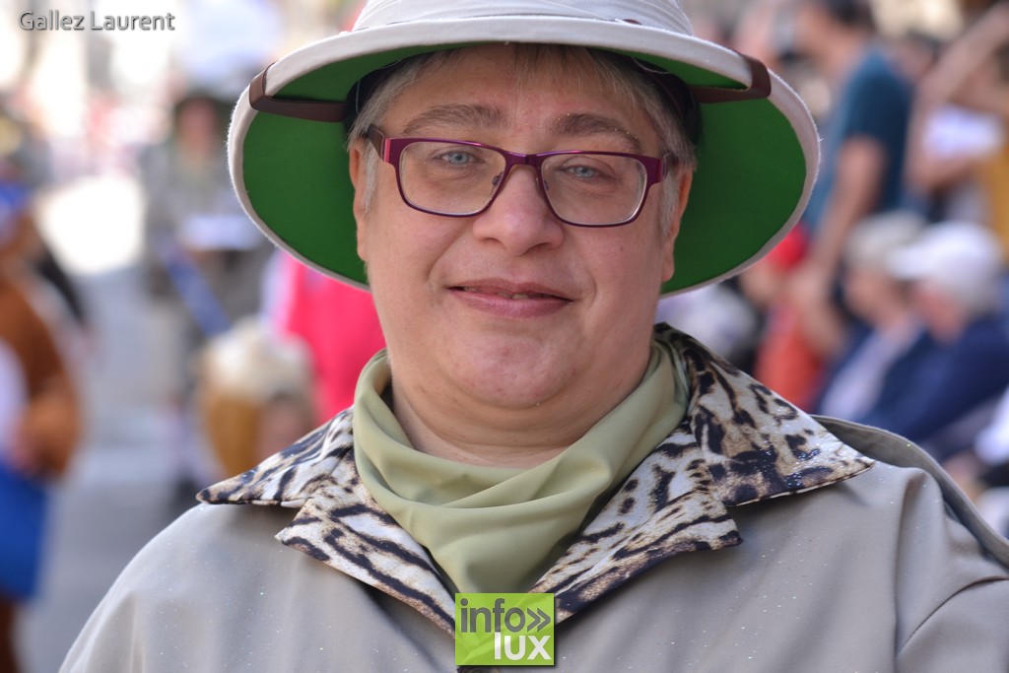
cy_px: 336
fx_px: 3868
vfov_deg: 9.9
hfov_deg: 14.9
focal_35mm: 138
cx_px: 504
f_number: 5.6
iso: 200
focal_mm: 92
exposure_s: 1/125
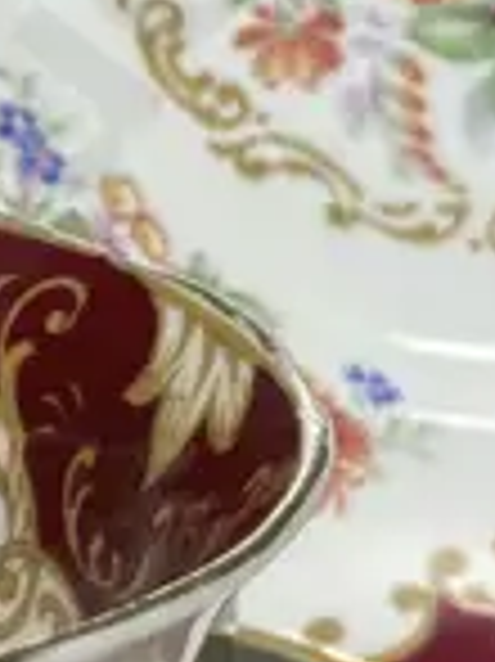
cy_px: 437
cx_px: -194
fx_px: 3723
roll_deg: -1.4
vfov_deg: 10.1
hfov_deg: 7.5
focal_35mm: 195
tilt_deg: -19.0
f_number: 1.8
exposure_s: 1/100
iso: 80
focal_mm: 3.99
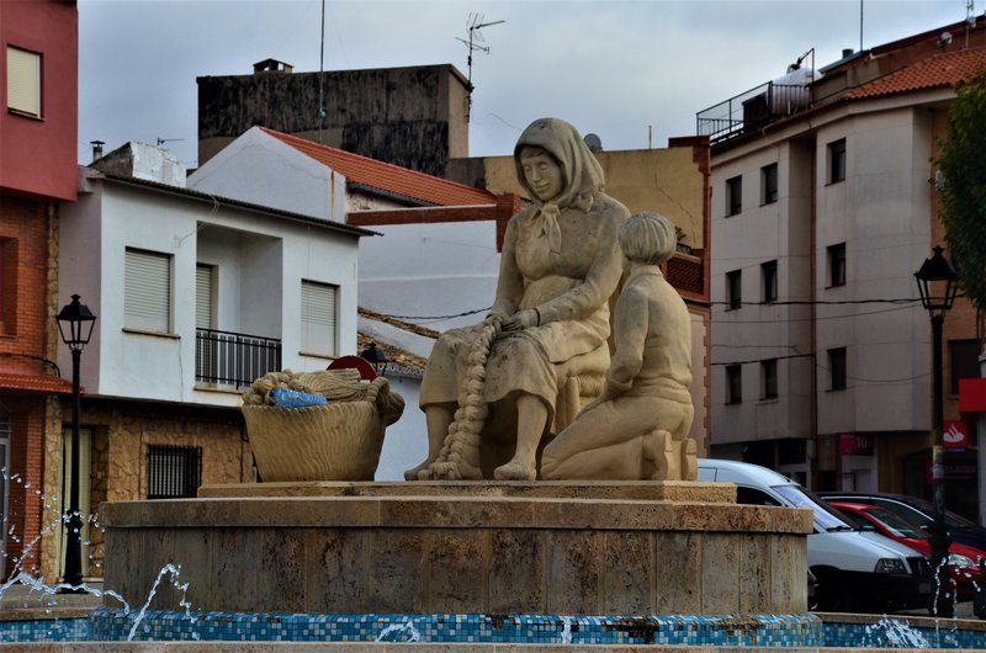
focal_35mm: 105
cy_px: 326
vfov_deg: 13.0
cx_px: 493
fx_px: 2870
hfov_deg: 19.5
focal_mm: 70
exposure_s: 1/250
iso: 400
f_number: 10
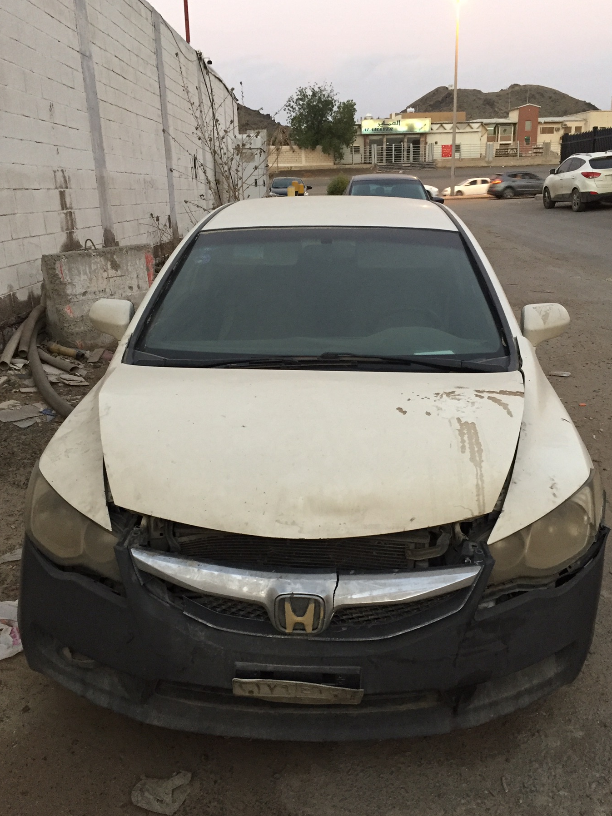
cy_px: 412
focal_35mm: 31
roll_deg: +1.4
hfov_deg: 45.4
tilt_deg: -15.1
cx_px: 308
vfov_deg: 58.4
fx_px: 731
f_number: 2.2
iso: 125
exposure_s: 1/30
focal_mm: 4.15
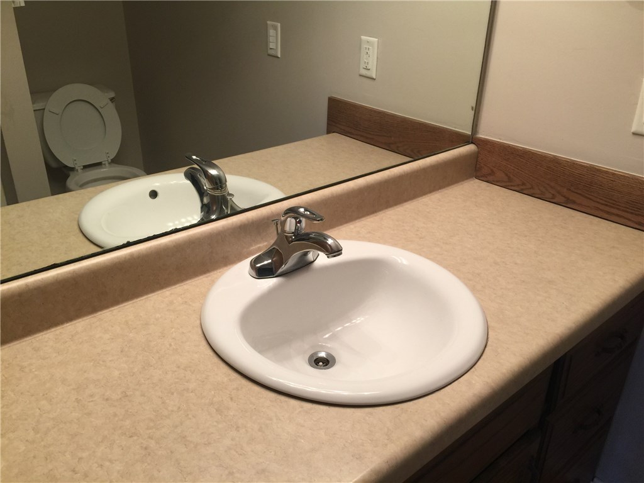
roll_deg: -1.7
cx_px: 322
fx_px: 540
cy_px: 242
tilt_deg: -25.4
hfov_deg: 61.7
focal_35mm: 29
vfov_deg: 48.2
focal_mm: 4.15
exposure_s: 1/15
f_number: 2.2
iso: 32
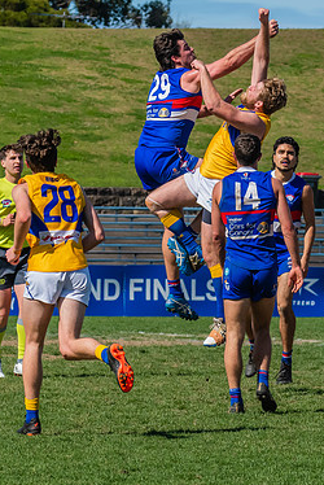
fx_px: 5942
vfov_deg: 4.7
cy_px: 227
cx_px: 262
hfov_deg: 3.1
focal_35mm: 441
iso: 800
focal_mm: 170
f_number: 10
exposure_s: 1/1600
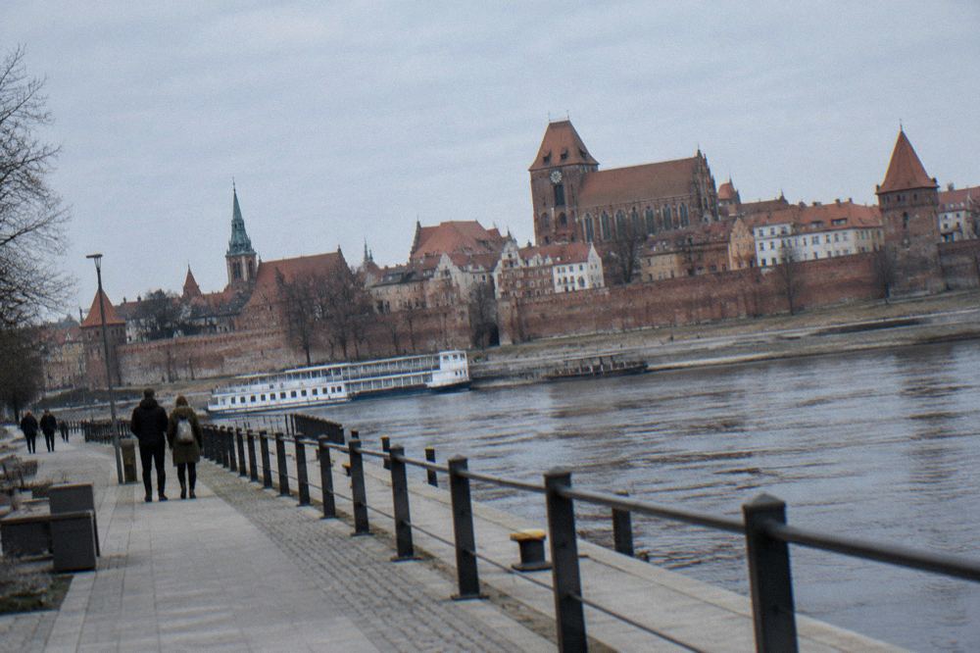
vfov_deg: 35.9
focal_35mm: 37
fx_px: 1007
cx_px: 490
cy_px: 326
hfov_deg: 51.9
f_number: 5.6
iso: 100
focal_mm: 37
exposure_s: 1/500
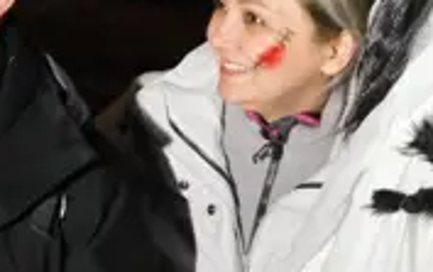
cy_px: -10
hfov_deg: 26.6
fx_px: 898
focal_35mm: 76
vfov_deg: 16.8
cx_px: 86
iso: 10000
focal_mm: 10
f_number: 4
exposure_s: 1/80
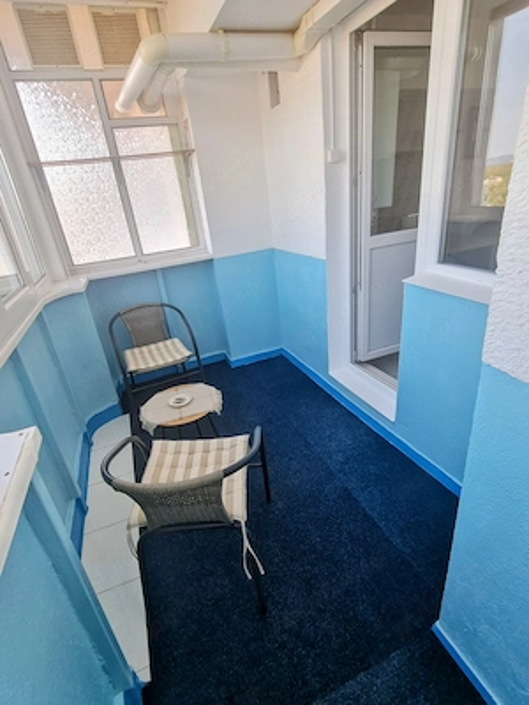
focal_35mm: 13
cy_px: 352
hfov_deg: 89.9
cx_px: 264
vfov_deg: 106.2
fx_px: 265
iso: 64
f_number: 2.2
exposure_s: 1/107
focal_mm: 2.2
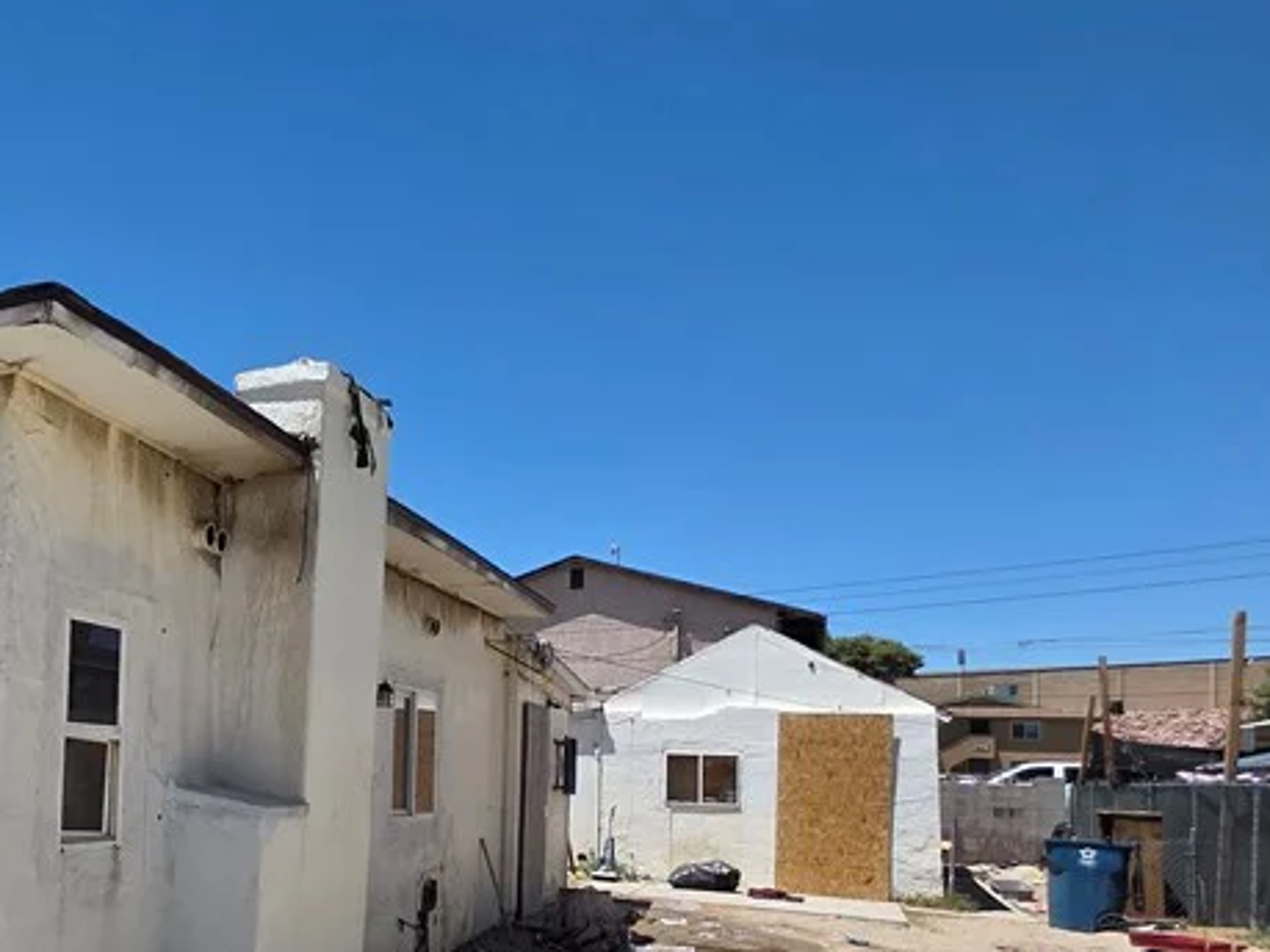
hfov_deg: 49.3
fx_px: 1064
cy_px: 728
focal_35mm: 29
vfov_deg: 46.3
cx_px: -22
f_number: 1.9
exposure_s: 1/3246
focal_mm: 2.2
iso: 40
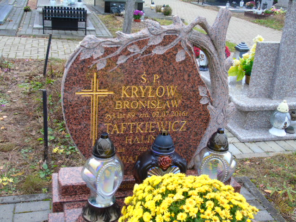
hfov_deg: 46.8
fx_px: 342
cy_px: 111
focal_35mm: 40
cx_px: 148
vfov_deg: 36.0
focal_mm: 7.1
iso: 80
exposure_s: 1/30
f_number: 3.9
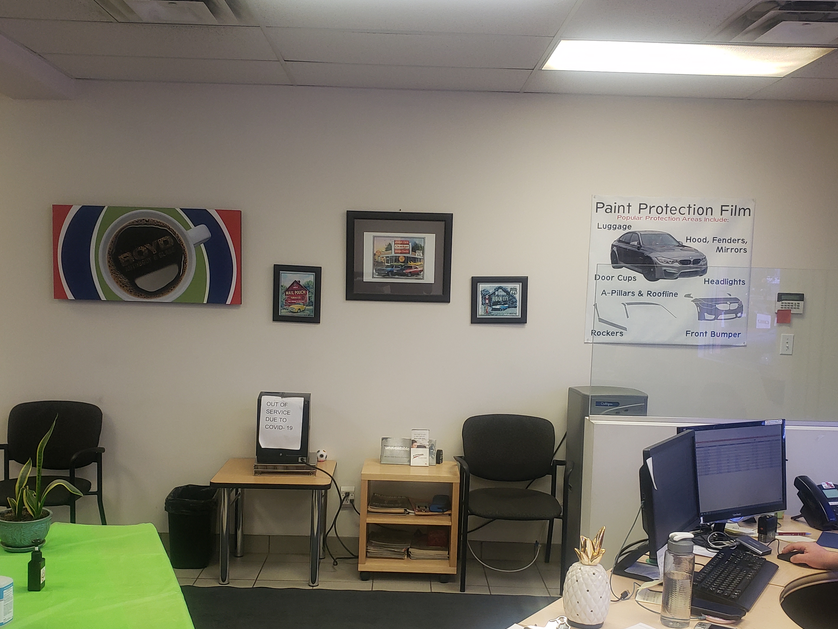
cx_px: 410
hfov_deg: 50.1
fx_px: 896
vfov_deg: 38.5
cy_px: 386
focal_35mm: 37
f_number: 2.4
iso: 160
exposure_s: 1/60
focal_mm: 4.3
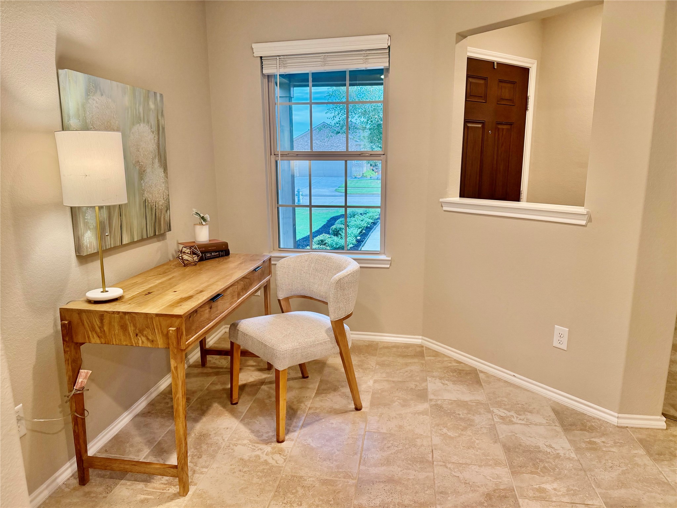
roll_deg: +1.0
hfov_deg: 71.6
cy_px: 254
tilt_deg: -11.7
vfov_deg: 56.8
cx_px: 338
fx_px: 469
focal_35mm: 24
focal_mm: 6.76
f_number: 1.78
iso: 200
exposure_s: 1/135
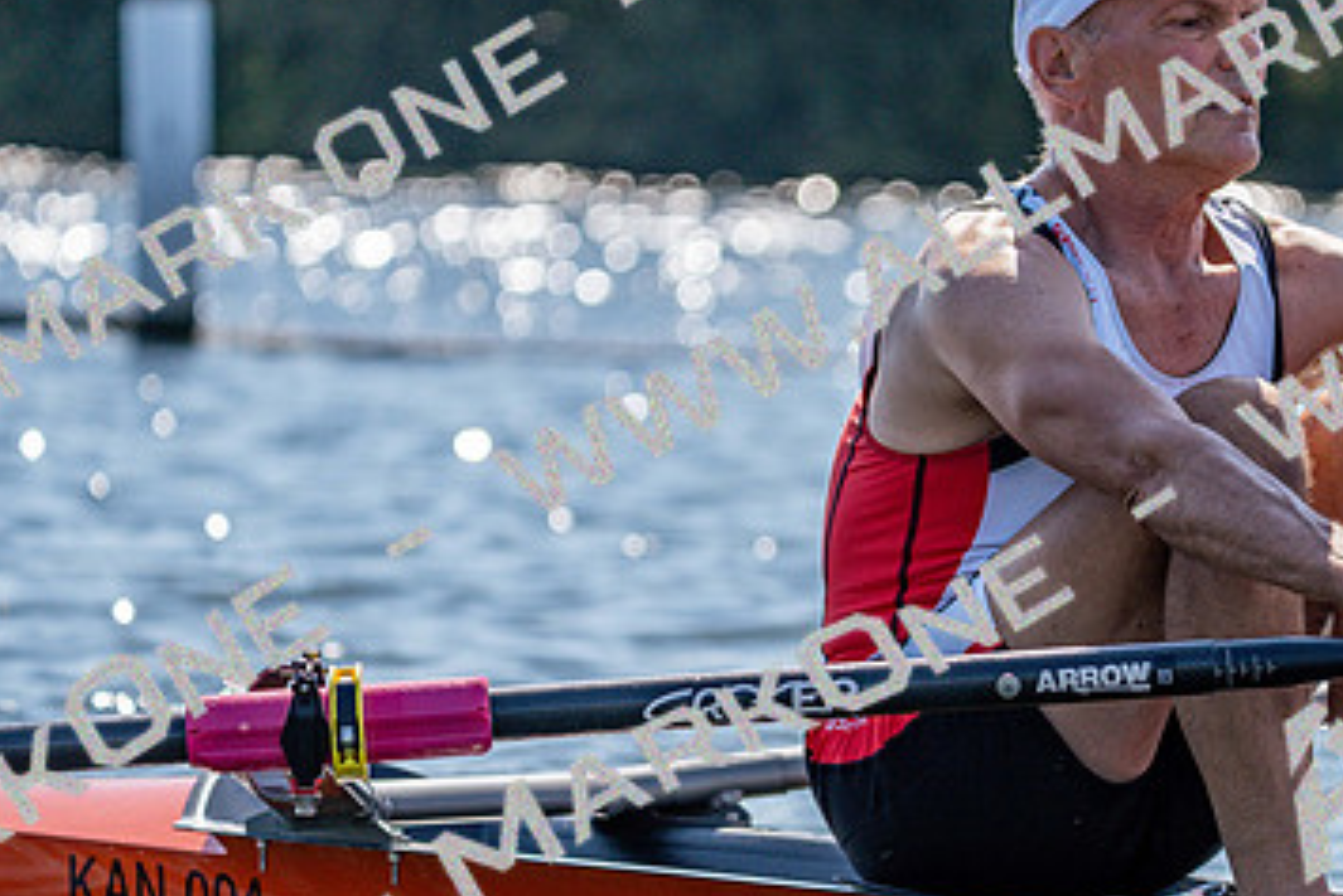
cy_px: 524
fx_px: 12203
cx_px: 961
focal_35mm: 327
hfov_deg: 6.3
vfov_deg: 4.2
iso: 250
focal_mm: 200
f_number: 5.6
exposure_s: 1/1600
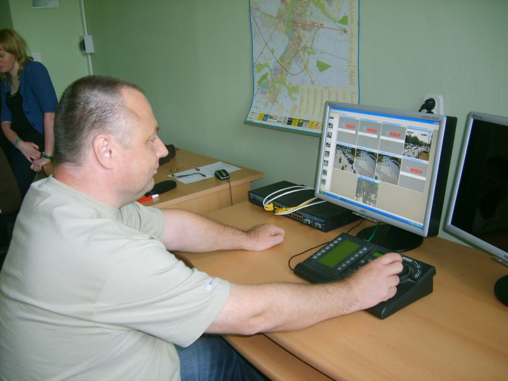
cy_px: 190
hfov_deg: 52.6
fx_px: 514
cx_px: 254
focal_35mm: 35
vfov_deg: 40.7
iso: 100
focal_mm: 5.8
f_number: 2.8
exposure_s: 1/30
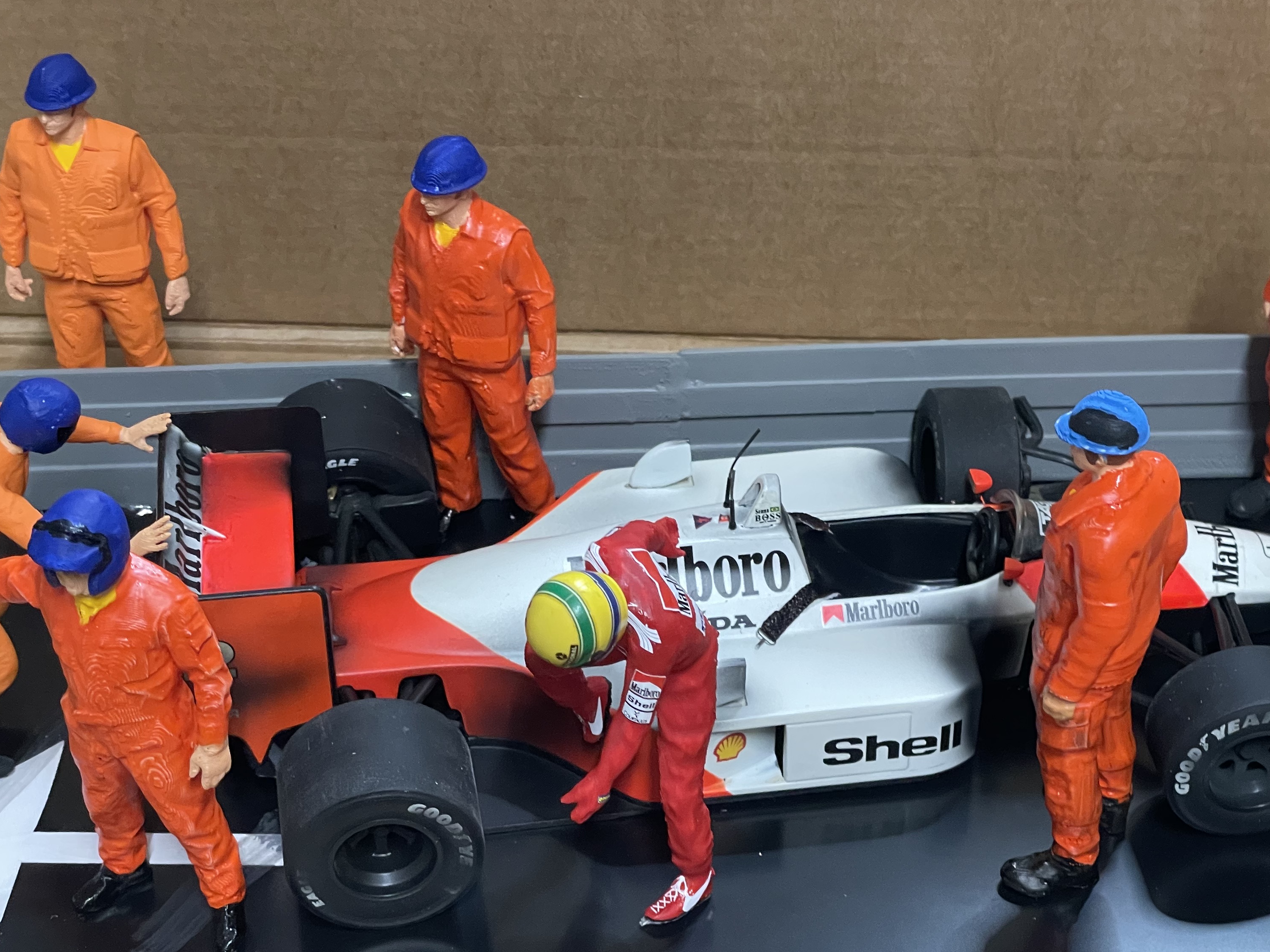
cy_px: 597
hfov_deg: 27.8
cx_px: 687
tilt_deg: -41.4
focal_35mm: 70
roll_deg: +0.2
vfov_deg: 21.0
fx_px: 2568
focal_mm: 6
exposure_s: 1/50
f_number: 2
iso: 400
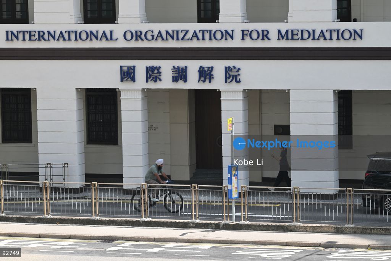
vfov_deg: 8.6
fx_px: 1738
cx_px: 196
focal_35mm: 160
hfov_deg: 12.8
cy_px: 130
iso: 320
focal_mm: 160
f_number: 10
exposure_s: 1/250
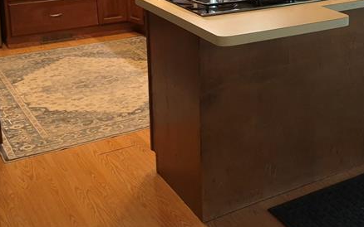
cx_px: 343
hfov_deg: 33.4
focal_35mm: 57
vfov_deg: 22.1
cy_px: 10
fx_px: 566
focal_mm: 5.4
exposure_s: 1/60
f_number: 1.8
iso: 320
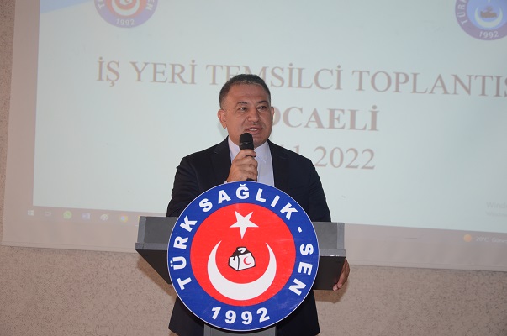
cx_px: 254
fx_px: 738
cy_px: 168
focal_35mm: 52
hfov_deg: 37.9
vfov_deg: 25.7
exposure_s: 1/60
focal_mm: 35
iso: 400
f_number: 4.5
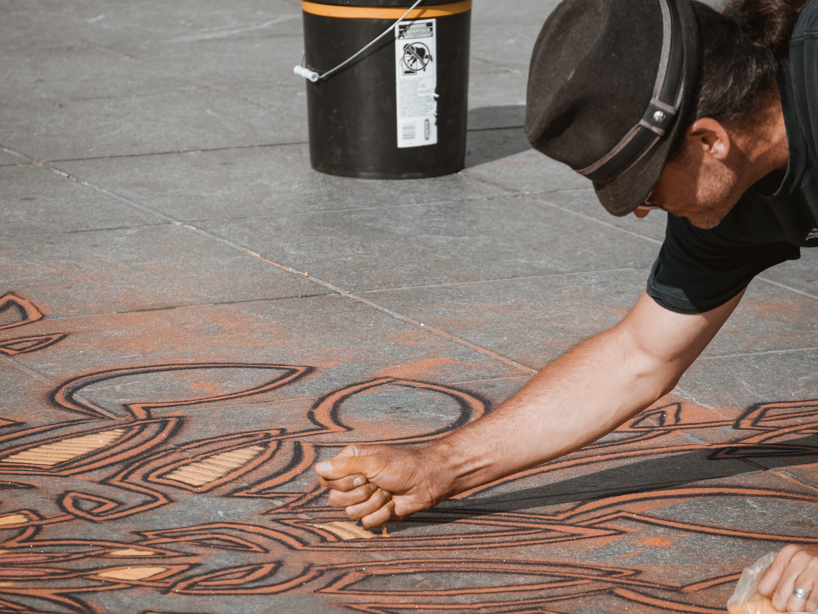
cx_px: 409
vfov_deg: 7.4
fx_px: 4728
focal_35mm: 200
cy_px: 307
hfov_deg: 9.9
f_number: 5.6
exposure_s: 1/1000
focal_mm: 100
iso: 200
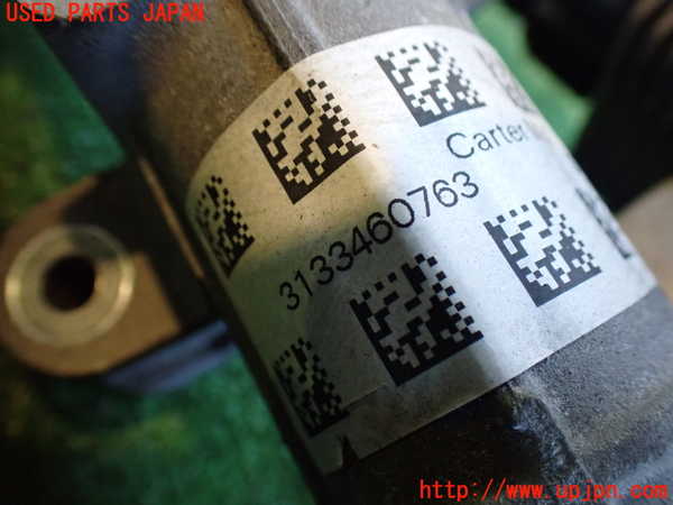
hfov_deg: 60.0
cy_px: 252
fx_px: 583
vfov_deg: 46.8
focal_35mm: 30
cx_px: 336
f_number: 2.3
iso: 800
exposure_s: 1/100
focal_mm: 5.4
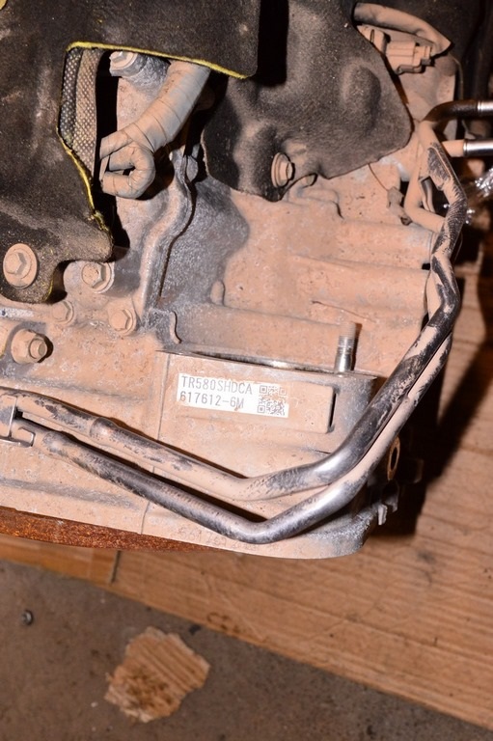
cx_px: 246
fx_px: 802
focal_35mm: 39
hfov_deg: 34.2
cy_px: 370
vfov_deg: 49.6
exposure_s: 1/160
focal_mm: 26
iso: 1600
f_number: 8
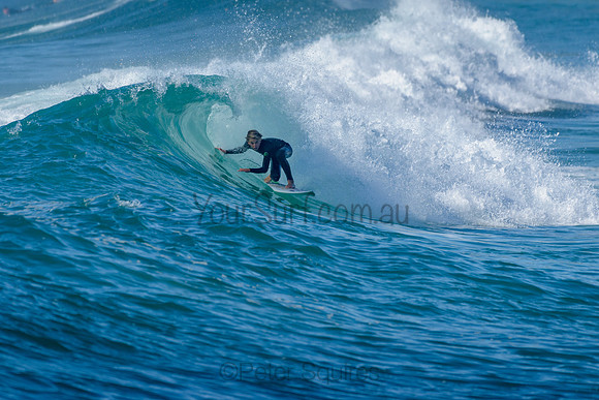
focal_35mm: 613
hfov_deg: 3.4
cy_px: 155
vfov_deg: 2.2
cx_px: 260
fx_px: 10198
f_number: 5.6
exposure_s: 1/2000
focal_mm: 500
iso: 140
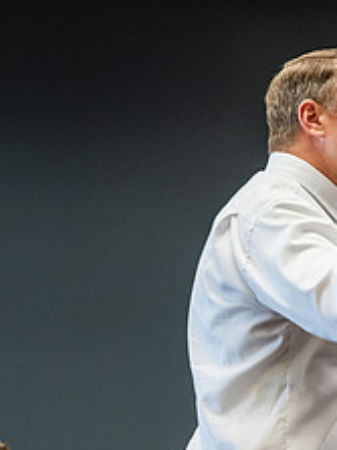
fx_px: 2274
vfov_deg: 11.3
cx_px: 349
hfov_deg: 8.4
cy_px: 336
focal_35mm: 175
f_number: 2.8
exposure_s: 1/200
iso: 2000
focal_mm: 70
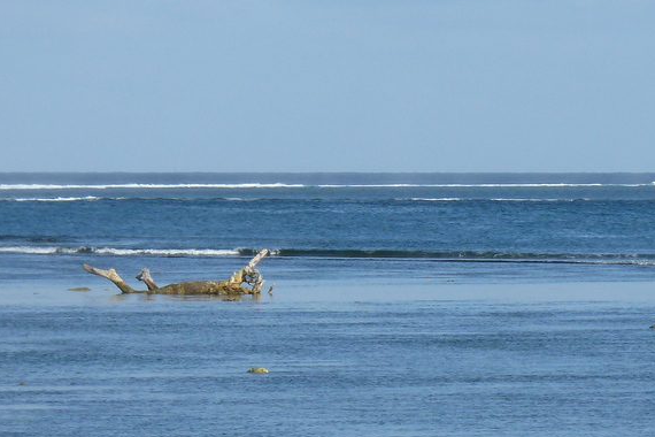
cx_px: 612
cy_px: 297
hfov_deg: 5.9
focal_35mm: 346
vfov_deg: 4.0
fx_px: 6295
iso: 80
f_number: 5
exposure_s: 1/400
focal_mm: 25.9
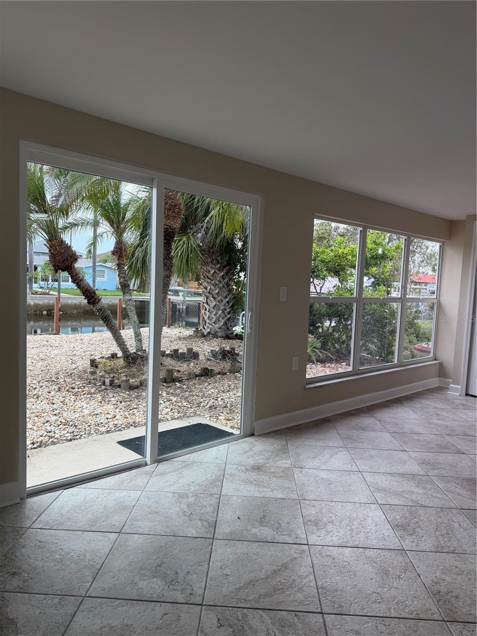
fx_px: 441
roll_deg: -2.5
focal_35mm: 24
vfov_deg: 71.6
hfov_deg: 56.8
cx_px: 238
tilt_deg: -4.9
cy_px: 318
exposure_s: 1/602
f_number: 1.78
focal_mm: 6.76
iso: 80
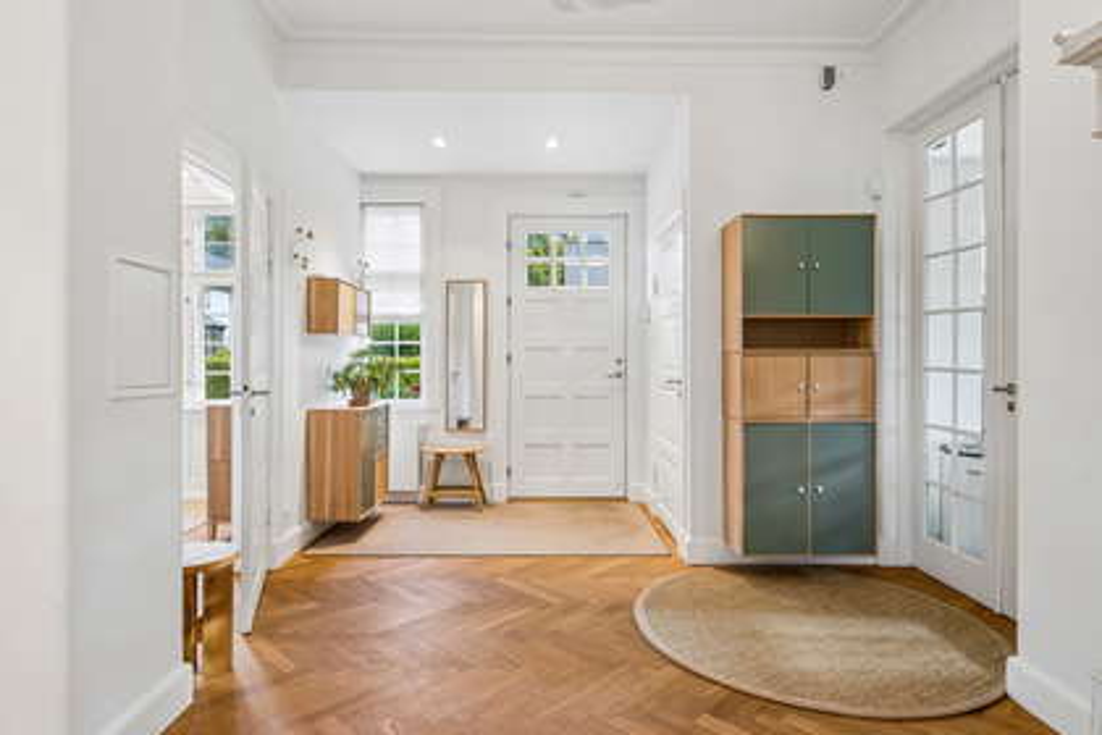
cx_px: 551
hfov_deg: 84.0
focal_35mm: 20
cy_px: 368
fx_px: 612
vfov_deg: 61.9
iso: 160
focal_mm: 20
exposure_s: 1/6
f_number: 8
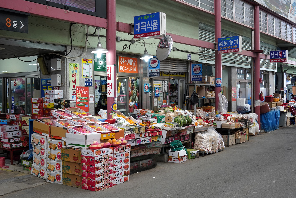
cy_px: 99
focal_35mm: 35
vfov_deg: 37.9
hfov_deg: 54.4
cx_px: 148
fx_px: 288
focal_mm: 35
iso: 800
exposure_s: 1/100
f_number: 5
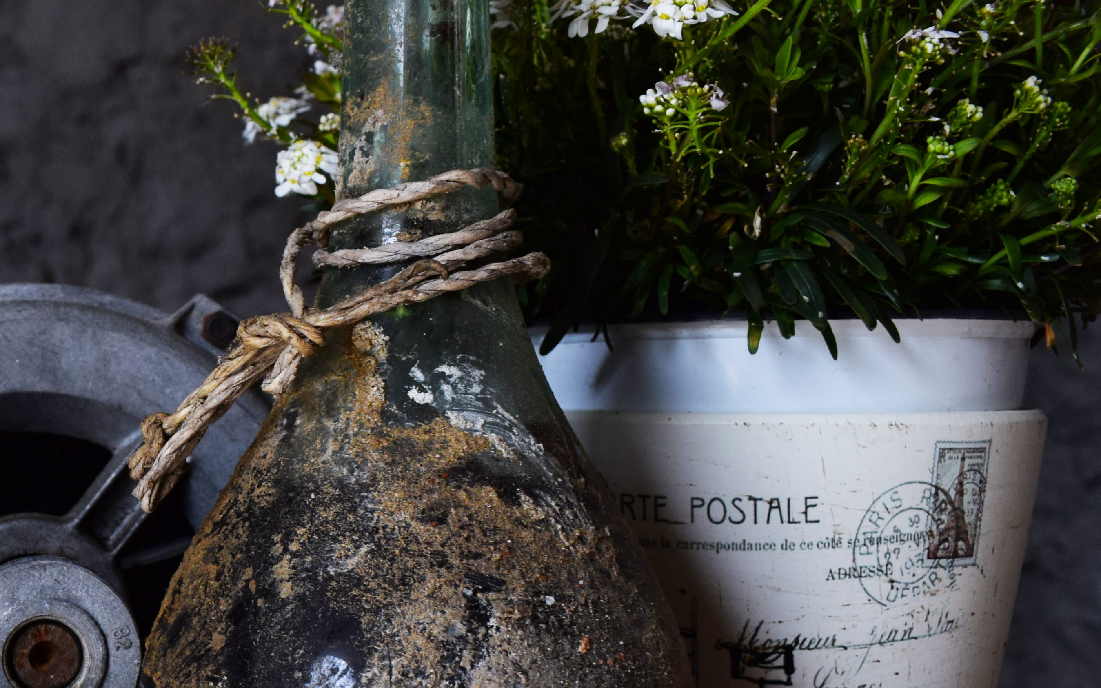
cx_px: -75
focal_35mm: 68
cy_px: 483
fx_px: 2040
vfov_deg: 19.1
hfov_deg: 27.9
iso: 400
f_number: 6.3
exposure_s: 1/160
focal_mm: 20
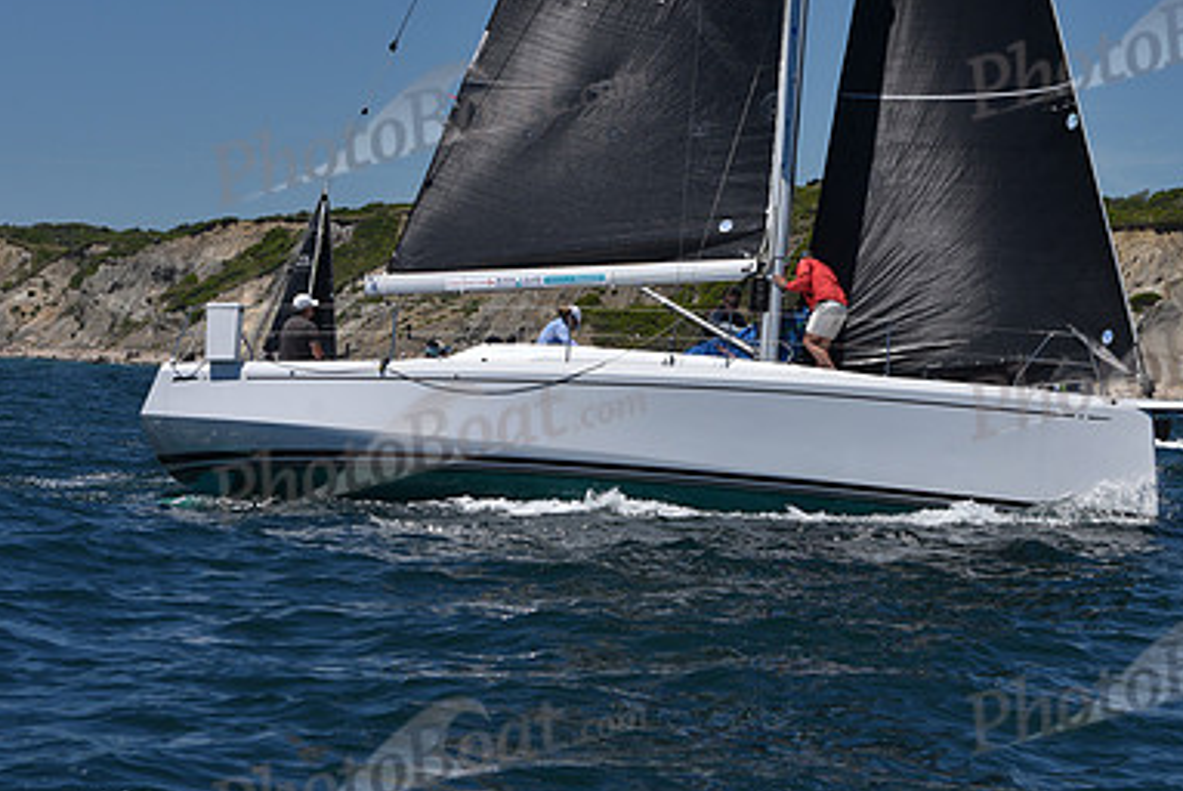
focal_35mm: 106
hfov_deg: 19.2
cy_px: 243
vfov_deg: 12.9
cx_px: 809
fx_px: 3486
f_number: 8
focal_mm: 70
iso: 250
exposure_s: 1/800
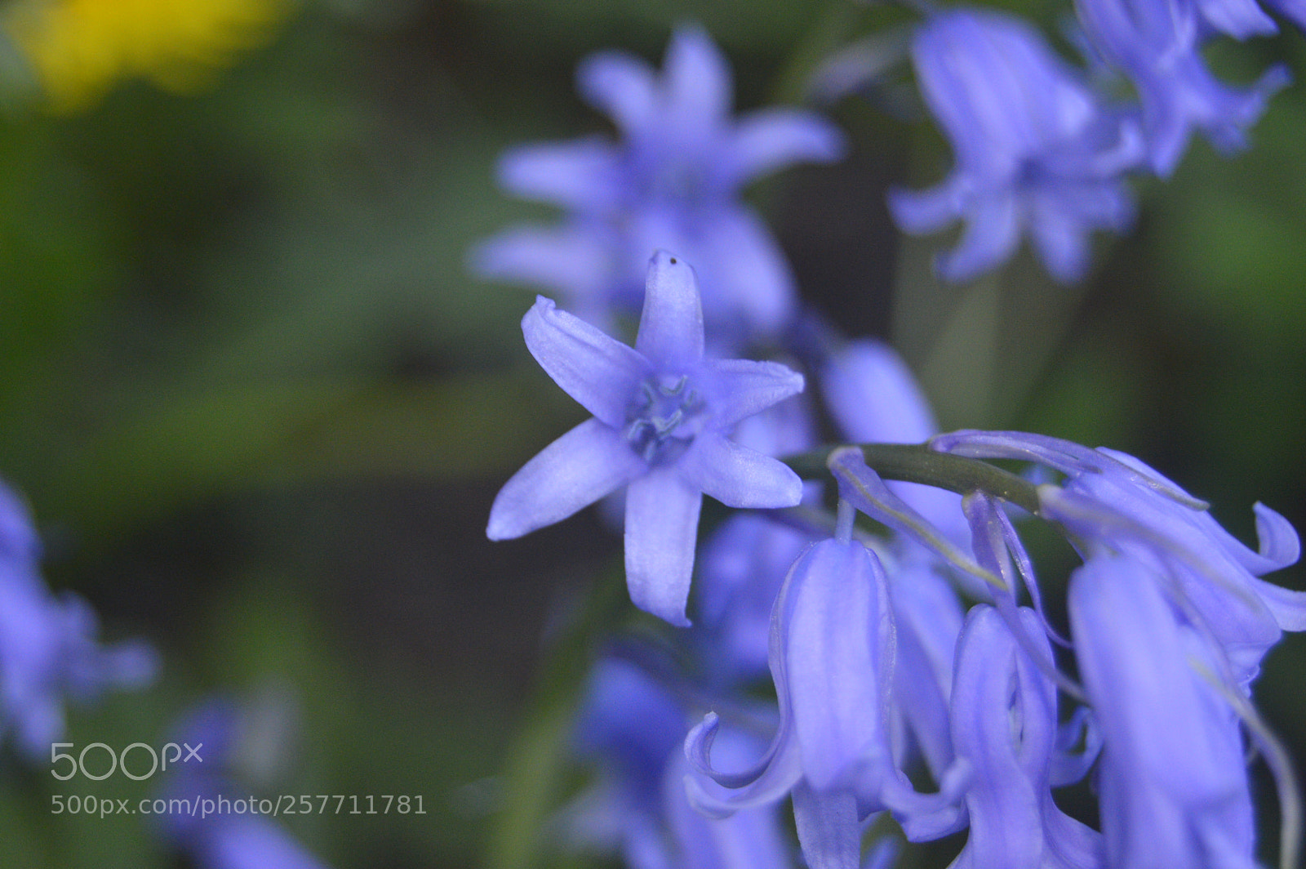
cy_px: 434
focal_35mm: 82
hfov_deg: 24.6
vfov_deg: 16.5
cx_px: 653
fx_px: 2990
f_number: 5.6
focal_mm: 55
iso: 1250
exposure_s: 1/60
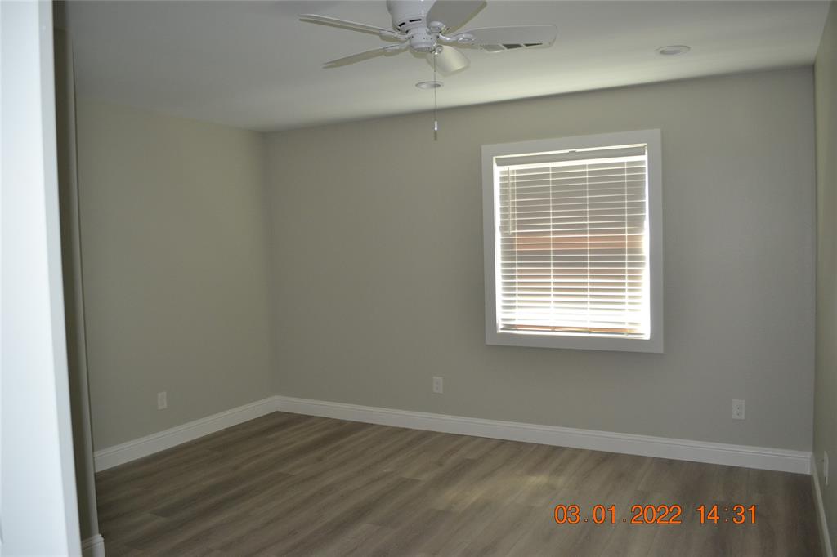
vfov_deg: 47.9
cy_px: 278
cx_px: 418
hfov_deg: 67.4
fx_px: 628
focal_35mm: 27
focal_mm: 18
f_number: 3.5
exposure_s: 1/60
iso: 640
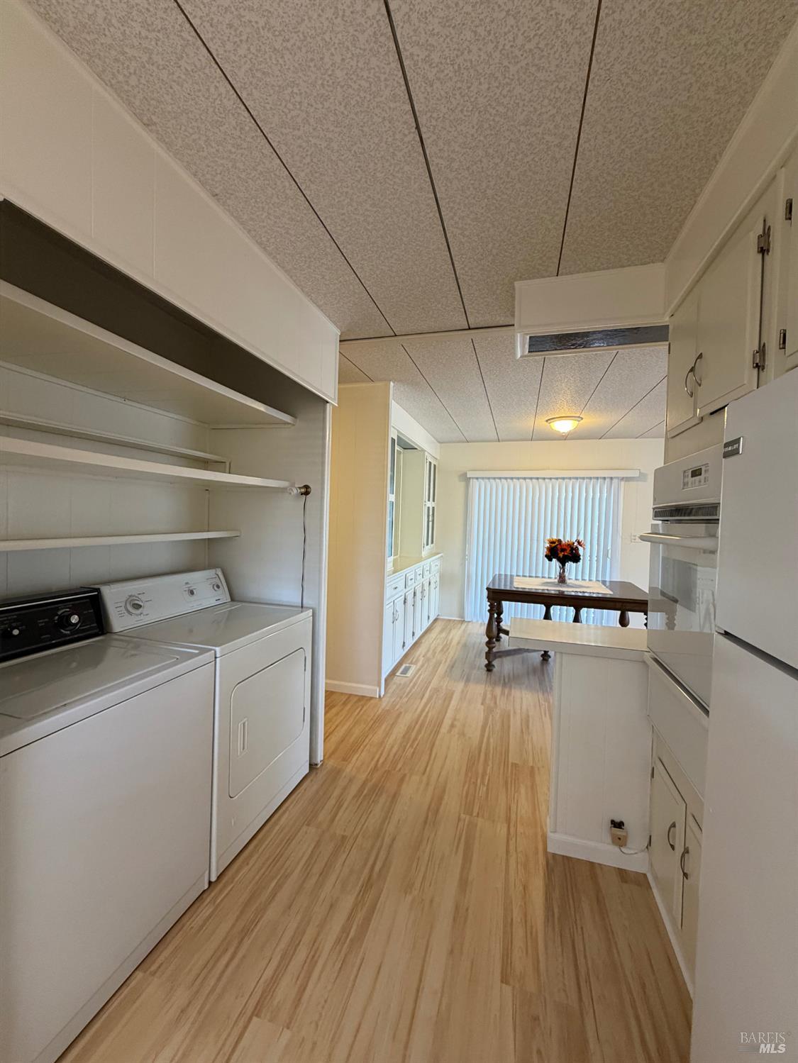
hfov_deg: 85.7
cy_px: 532
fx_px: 430
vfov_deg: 102.0
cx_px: 399
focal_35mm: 14
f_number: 2.2
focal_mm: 2.22
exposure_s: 1/60
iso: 250
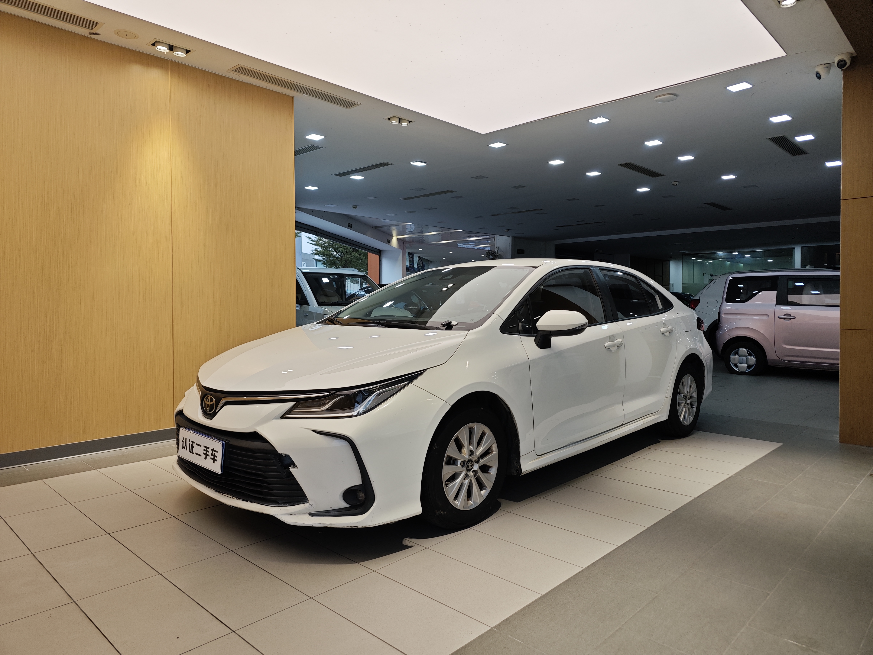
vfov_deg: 58.9
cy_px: 328
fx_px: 580
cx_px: 436
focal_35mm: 23
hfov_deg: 73.9
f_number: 1.9
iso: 50
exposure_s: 1/109
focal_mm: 8.7
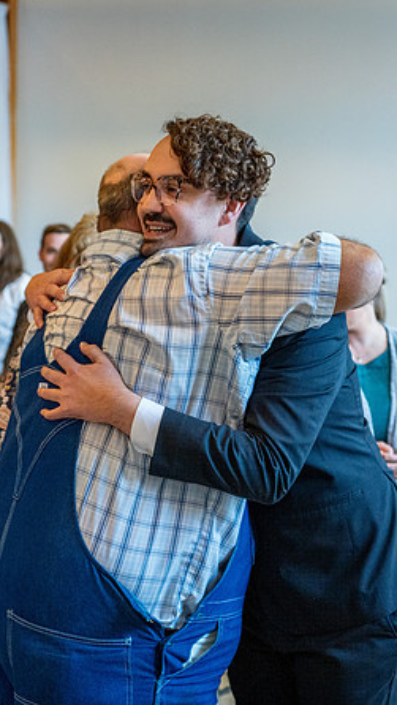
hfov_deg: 32.0
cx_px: 193
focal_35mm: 37
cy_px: 354
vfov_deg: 54.0
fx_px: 692
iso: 2500
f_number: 2.8
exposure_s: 1/200
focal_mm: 35
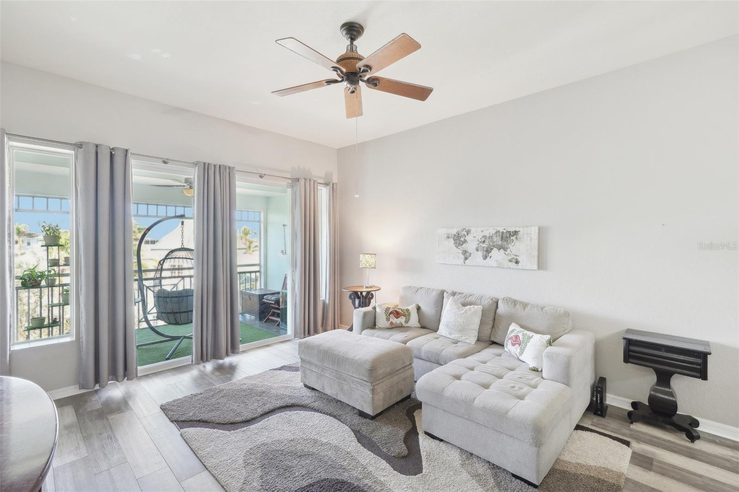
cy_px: 246
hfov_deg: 96.7
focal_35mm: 16
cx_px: 370
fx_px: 328
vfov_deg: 73.7
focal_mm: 16
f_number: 8
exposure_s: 1/8
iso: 400
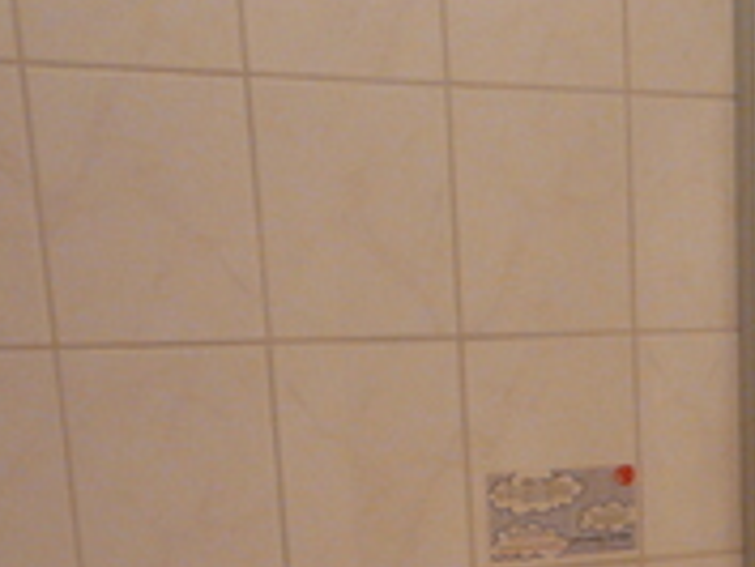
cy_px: 904
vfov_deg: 14.3
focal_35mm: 95
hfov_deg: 18.8
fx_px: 2073
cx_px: 1041
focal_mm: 4.6
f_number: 2.8
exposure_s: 1/13
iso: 200
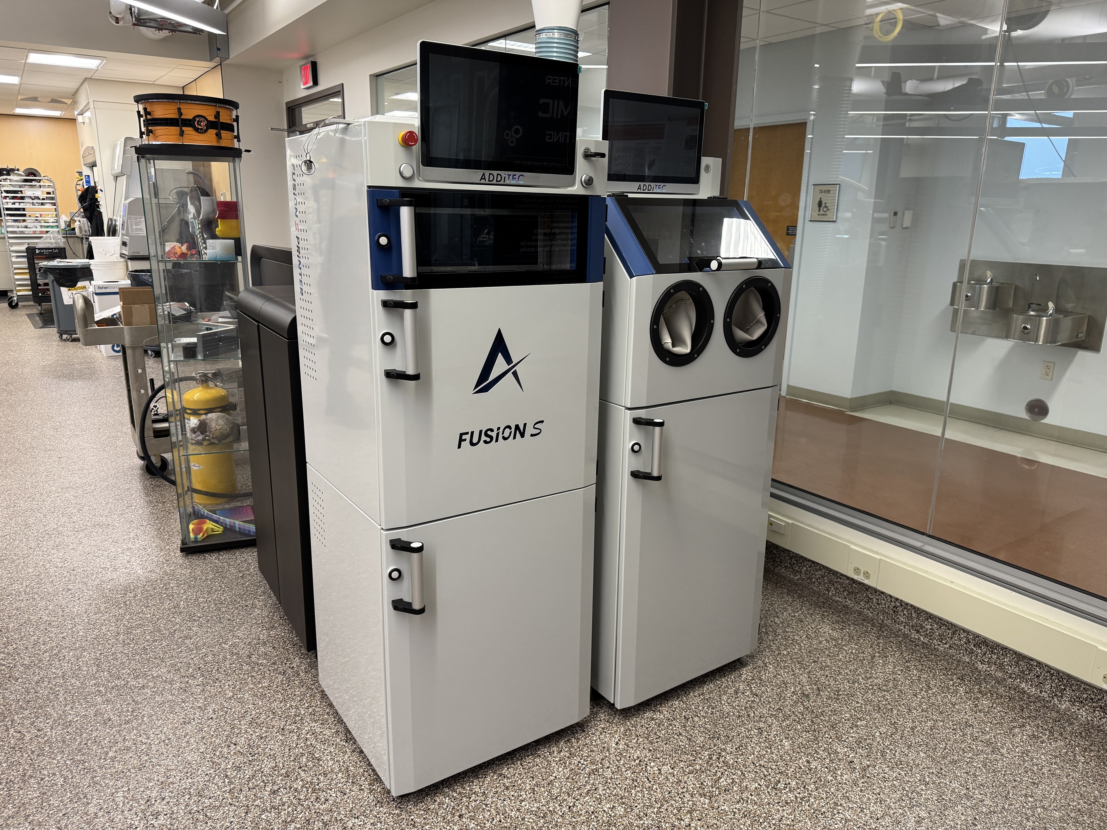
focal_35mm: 24
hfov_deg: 71.6
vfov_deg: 56.8
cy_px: 415
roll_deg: -1.3
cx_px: 554
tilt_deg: -15.1
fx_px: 768
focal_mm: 6.76
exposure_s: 1/60
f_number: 1.78
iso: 160
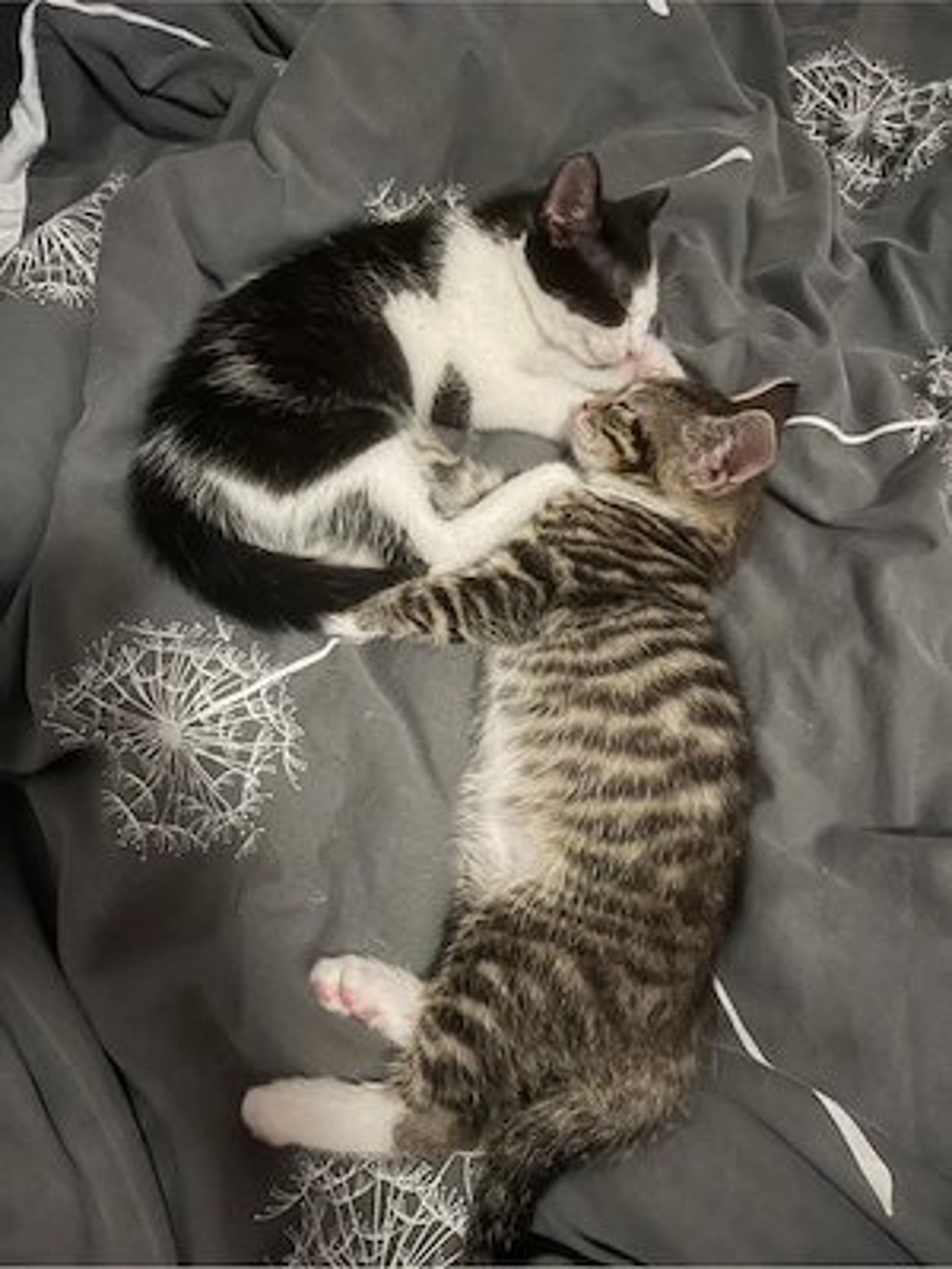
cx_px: 476
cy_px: 634
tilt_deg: -66.8
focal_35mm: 26
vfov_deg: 67.3
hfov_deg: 53.1
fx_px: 953
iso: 800
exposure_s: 1/9
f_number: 1.6
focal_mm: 5.1
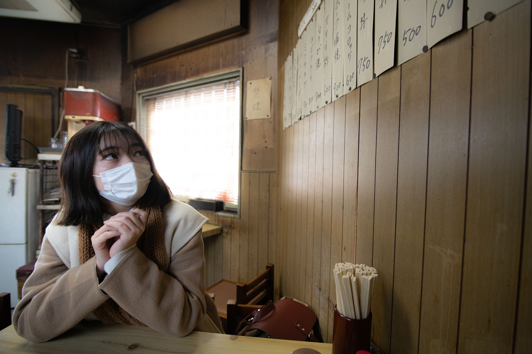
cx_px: 266
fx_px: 251
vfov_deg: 70.4
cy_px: 177
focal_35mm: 17
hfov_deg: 93.3
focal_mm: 17
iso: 640
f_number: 4
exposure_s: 1/160
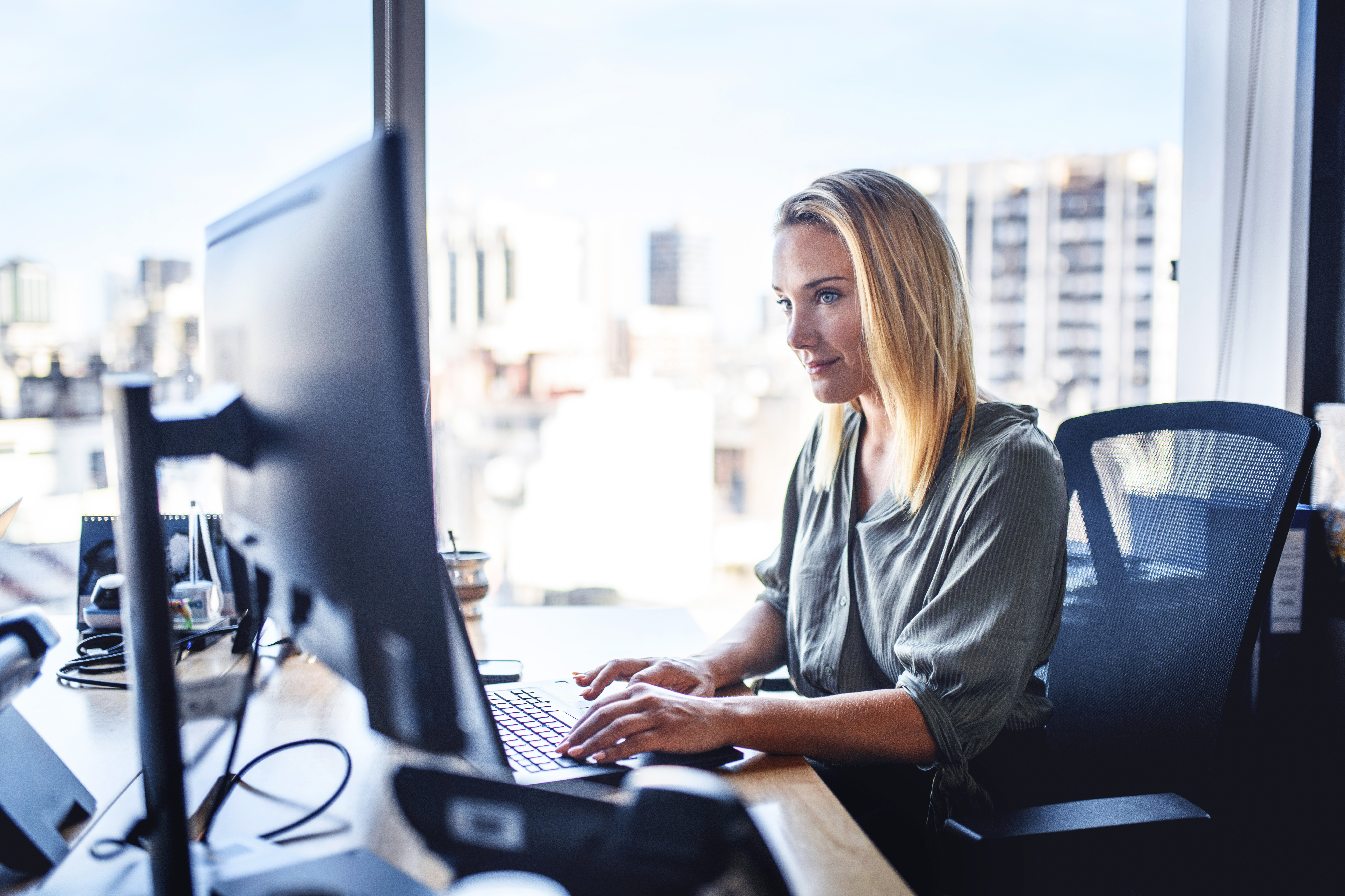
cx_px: 672
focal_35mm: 35
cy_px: 448
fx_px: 1308
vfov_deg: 37.9
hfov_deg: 54.4
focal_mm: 35
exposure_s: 1/400
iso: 100
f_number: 1.8
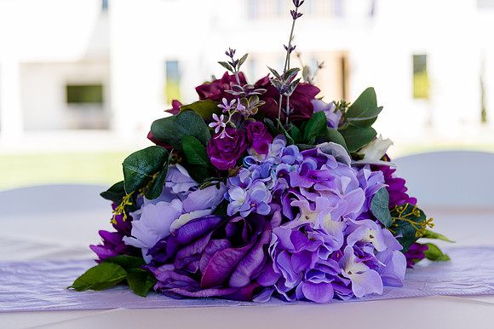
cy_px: 164
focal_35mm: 78
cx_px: 247
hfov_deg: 26.0
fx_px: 1070
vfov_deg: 17.5
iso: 100
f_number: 4
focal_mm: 78
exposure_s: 1/200
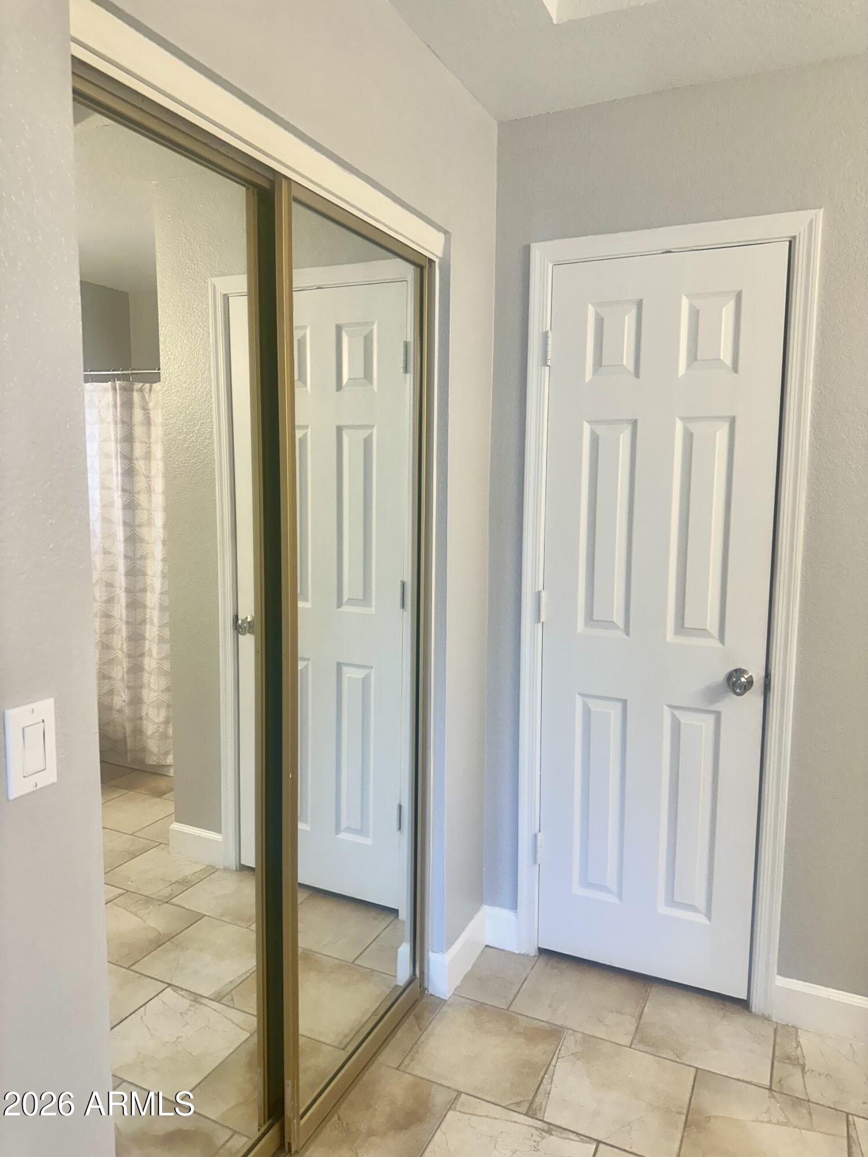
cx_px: 434
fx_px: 802
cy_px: 578
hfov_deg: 56.8
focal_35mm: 24
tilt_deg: -5.5
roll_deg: +0.2
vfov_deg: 71.6
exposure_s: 1/120
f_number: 1.78
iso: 160
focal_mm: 6.86
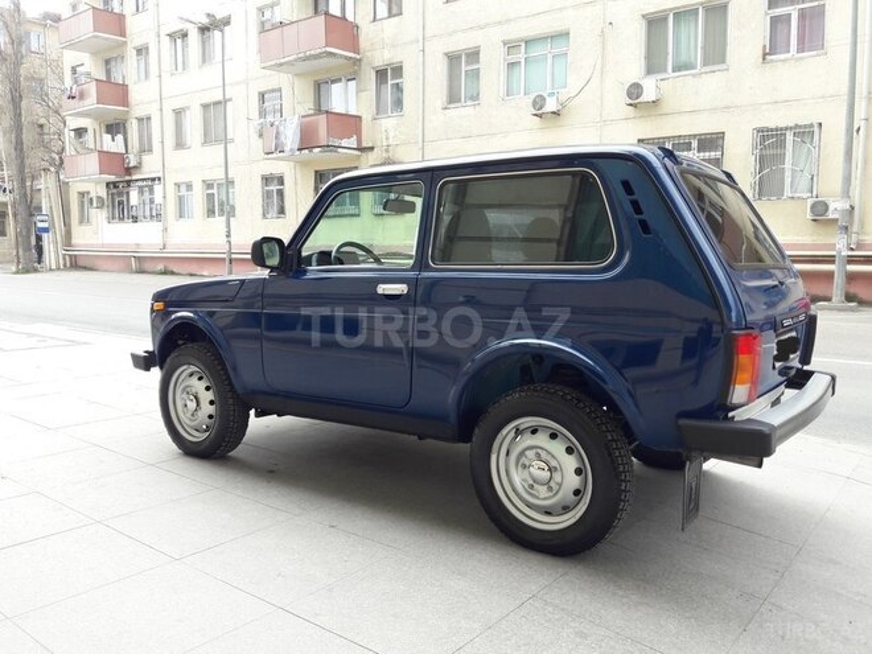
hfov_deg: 63.4
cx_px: 436
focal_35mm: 28
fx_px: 705
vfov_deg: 49.7
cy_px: 327
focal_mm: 3.7
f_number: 1.9
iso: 40
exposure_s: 1/169
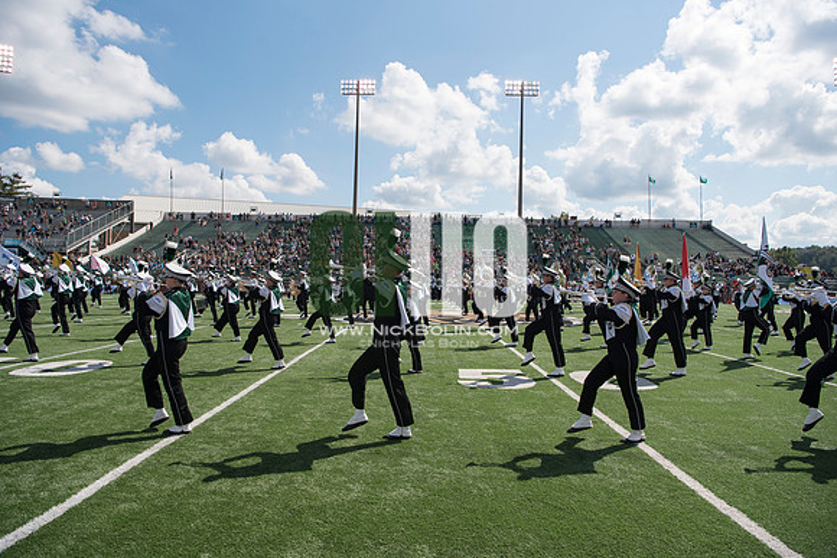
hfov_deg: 73.7
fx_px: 558
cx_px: 418
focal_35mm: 24
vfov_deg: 53.2
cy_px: 279
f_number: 5.6
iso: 200
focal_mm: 24
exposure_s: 1/1600
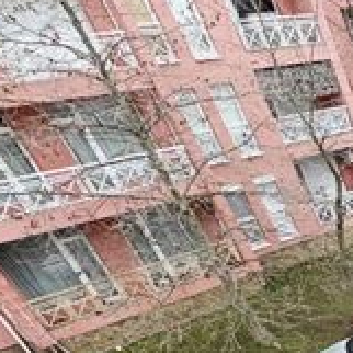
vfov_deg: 25.5
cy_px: 498
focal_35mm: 54
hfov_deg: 18.1
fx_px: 623
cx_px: 740
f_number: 2.2
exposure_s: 1/610
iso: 40
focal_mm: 2.22
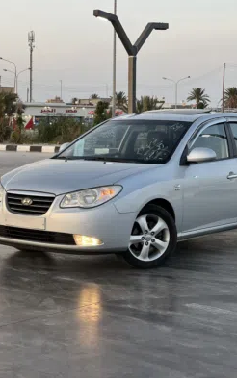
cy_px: 188
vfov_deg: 24.9
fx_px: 857
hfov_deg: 15.7
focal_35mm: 83
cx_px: 93
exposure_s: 1/121
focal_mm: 9
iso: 160
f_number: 2.8
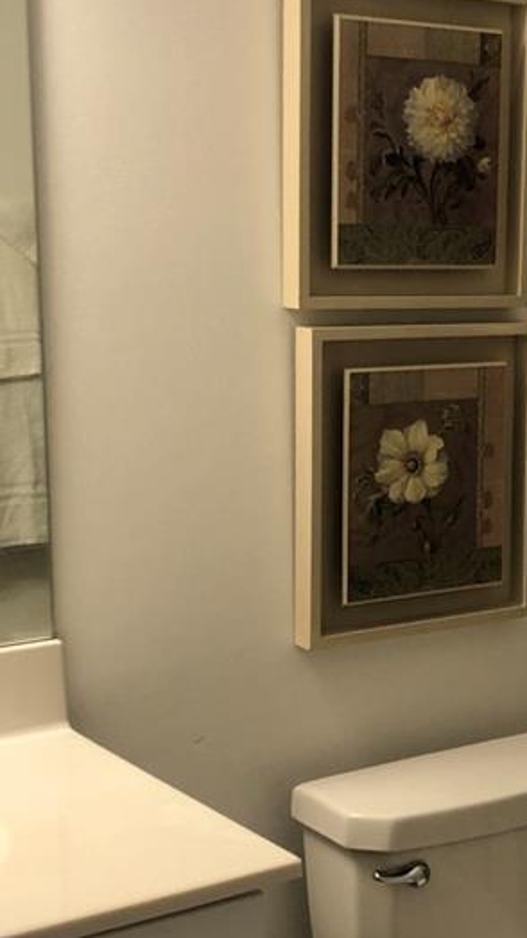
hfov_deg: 17.0
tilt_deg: -7.7
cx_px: 462
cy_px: 475
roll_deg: +0.2
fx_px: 1740
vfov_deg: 30.2
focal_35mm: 70
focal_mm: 3.99
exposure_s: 1/30
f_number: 1.8
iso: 25
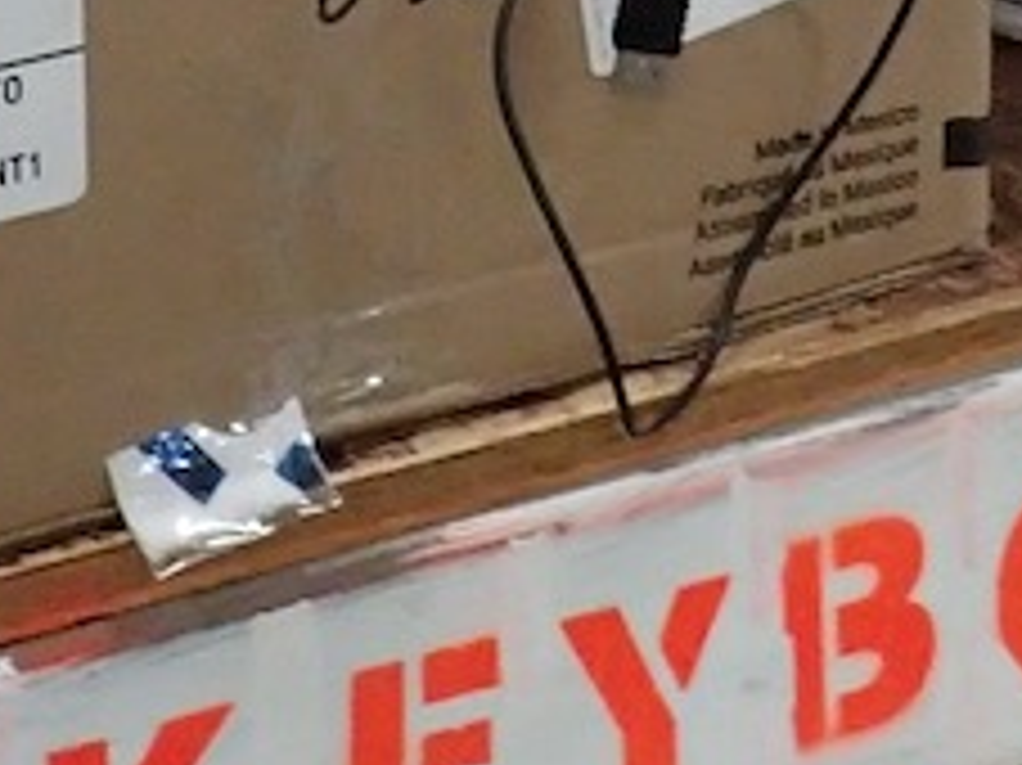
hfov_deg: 14.0
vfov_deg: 9.6
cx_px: 509
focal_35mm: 141
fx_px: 4161
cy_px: -882
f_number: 2.8
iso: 640
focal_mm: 4.5
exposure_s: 1/30
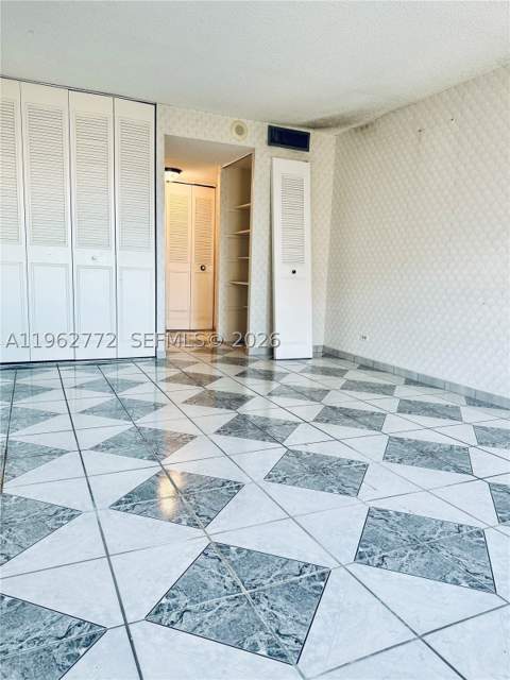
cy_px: 340
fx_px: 471
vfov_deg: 71.6
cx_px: 255
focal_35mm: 24
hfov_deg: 56.8
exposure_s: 1/120
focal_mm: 6.76
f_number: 1.78
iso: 125
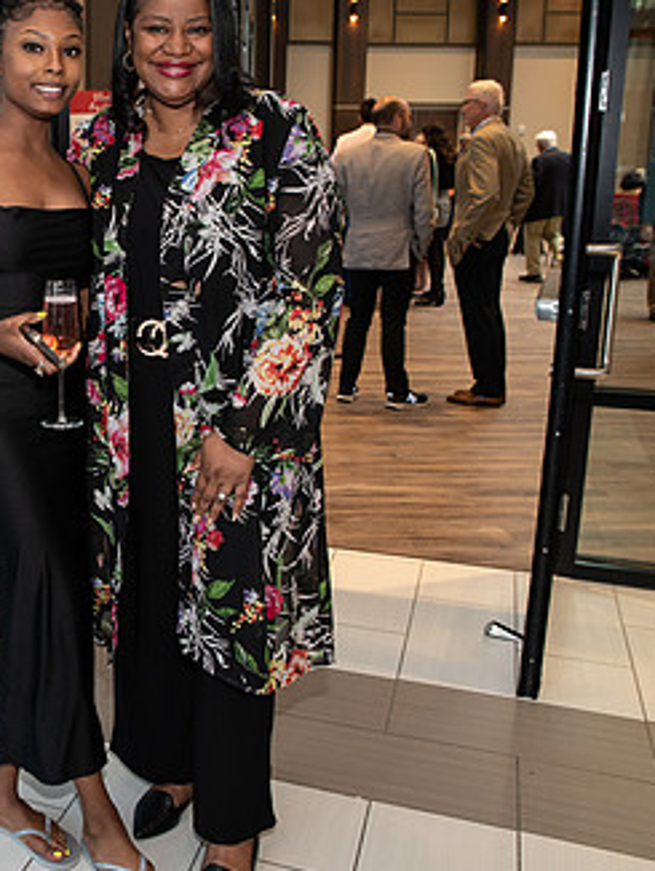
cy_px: 382
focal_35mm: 41
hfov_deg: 32.2
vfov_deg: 45.7
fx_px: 1033
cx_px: -8
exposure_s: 1/60
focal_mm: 24
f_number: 4
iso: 1000
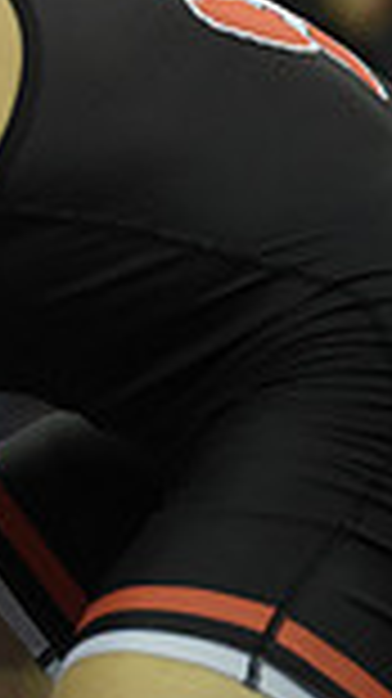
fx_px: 11605
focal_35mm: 627
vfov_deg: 3.4
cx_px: -811
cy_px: 194
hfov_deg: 1.9
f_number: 2.8
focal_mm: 160
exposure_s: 1/1250
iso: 4500
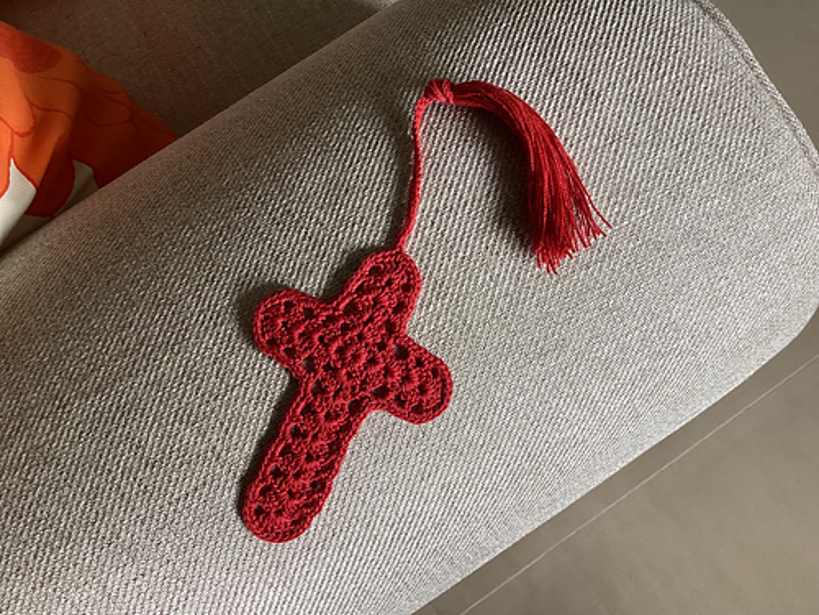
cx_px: 410
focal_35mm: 31
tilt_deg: -72.7
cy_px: 308
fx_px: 733
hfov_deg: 58.4
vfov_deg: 45.4
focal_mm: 3.3
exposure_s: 1/60
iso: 64
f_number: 2.4
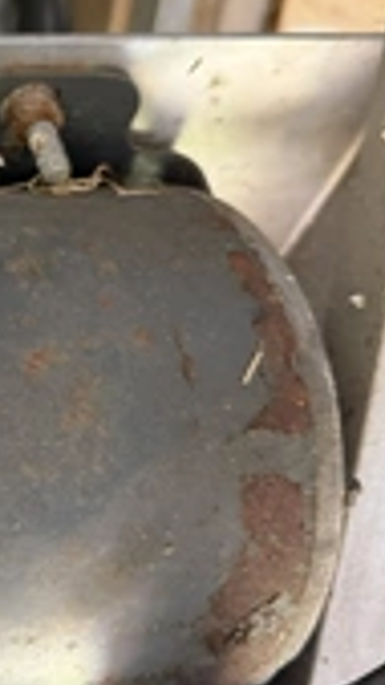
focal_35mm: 62
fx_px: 1126
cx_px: -211
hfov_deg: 17.3
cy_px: 308
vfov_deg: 33.8
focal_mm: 6.76
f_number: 1.78
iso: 200
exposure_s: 1/63
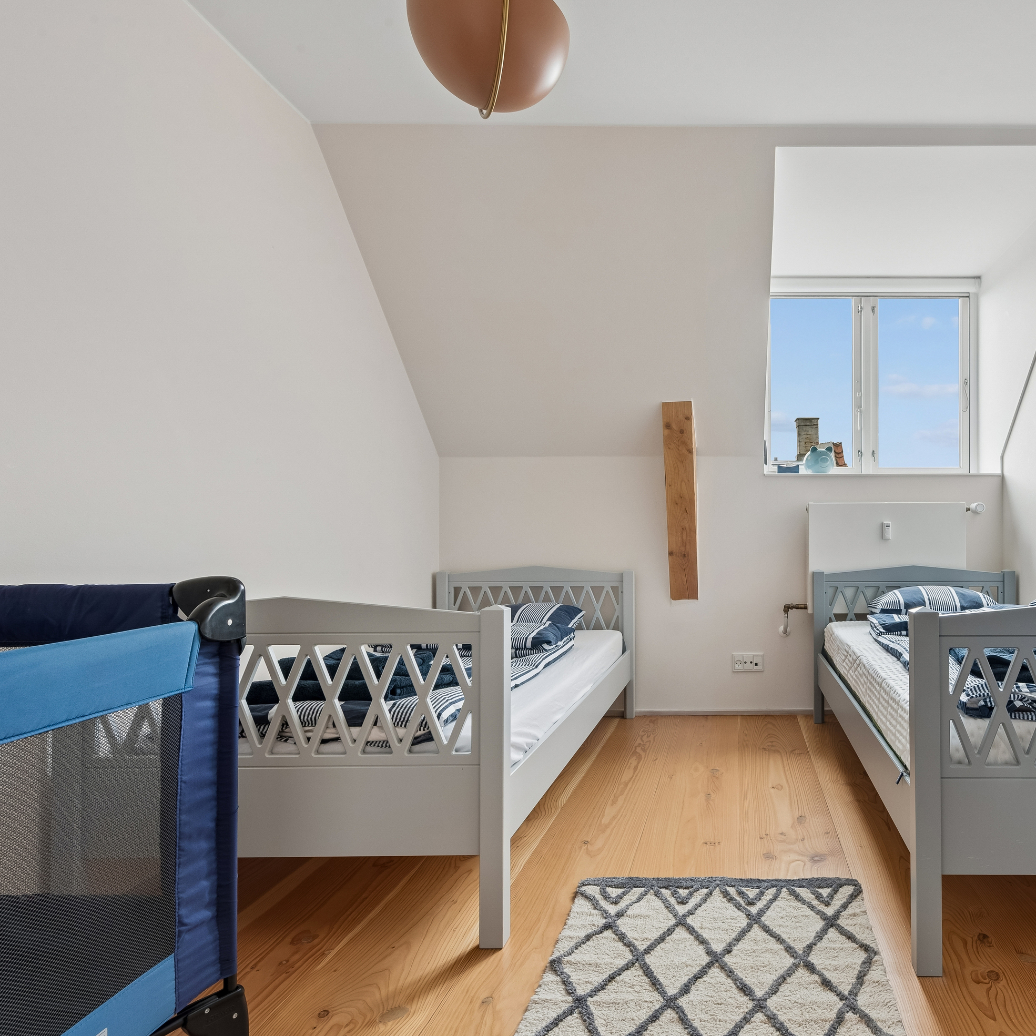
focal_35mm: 22
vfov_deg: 69.6
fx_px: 745
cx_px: 732
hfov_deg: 66.7
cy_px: 525
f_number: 13
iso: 400
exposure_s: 1/3.33
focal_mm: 17
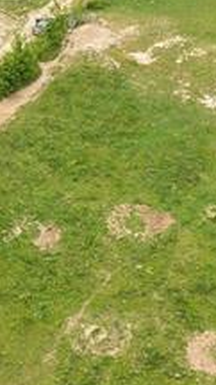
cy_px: 205
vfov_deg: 17.3
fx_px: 1267
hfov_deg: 9.7
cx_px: 111
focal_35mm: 124
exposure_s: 1/160
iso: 100
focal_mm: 8.67
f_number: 1.8
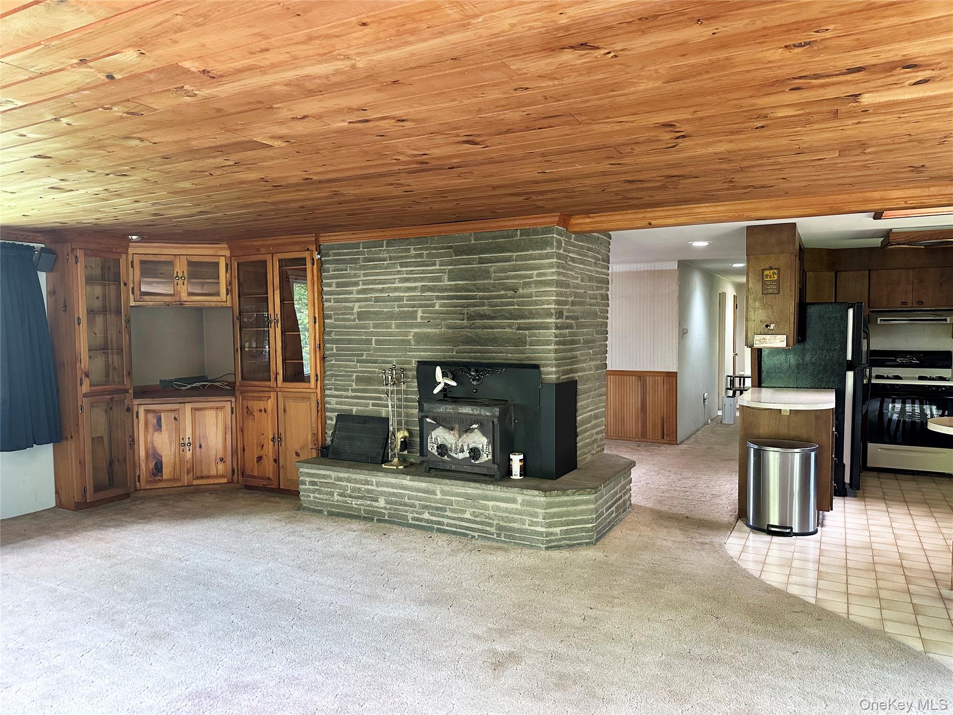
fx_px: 661
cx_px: 476
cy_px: 358
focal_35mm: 24
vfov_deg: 56.8
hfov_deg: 71.6
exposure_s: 1/60
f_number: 1.78
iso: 400
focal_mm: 6.86
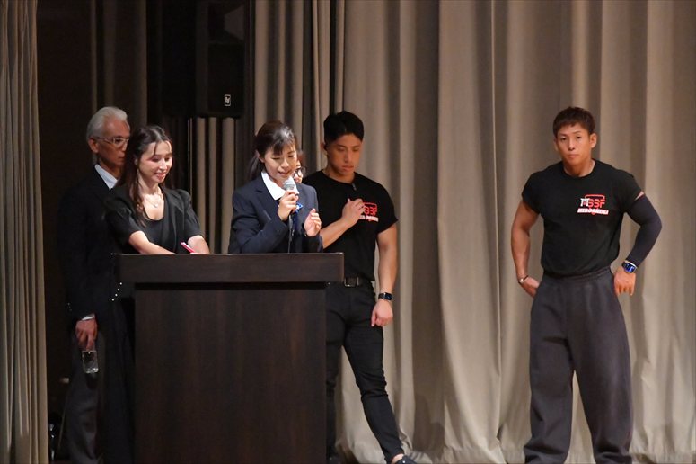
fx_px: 5507
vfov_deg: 4.8
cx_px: 348
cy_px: 232
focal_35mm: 285
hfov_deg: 7.2
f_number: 5.6
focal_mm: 190
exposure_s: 1/400
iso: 16000
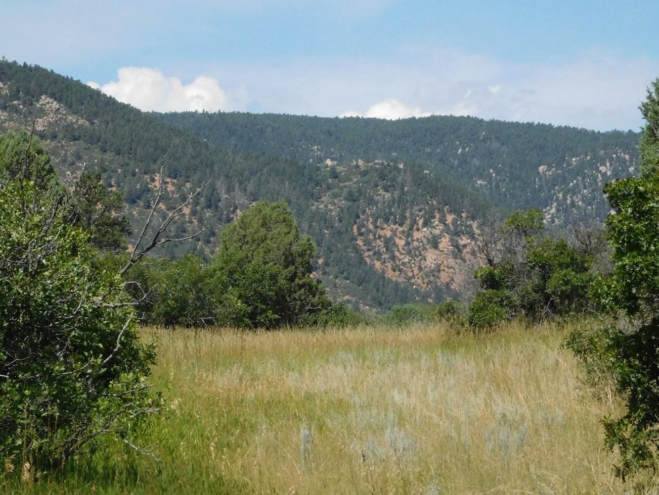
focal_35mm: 138
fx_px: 2627
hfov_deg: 14.3
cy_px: 224
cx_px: 331
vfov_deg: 10.7
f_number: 9.6
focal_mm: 20.3
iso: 800
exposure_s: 1/1250
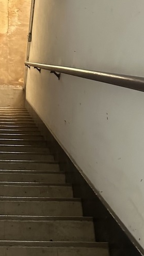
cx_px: 1
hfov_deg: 20.5
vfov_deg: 35.7
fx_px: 386
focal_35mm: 57
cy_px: 195
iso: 1000
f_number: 1.78
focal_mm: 6.86
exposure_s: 1/43
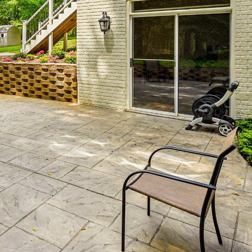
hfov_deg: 42.7
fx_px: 288
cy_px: 41
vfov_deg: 44.3
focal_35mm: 35
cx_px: 19
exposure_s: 1/125
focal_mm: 14
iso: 100
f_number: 8
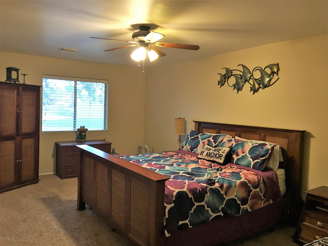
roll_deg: -1.8
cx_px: 164
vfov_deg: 48.2
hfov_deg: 61.7
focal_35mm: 29
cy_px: 123
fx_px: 275
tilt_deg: -2.1
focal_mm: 4.15
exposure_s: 1/15
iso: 80
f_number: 2.2
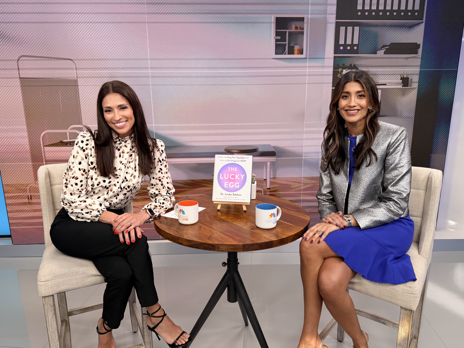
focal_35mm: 24
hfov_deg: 71.6
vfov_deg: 56.8
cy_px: 174
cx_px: 232
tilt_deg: -14.3
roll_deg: +2.4
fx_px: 322
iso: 200
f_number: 1.78
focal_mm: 6.76
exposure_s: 1/120
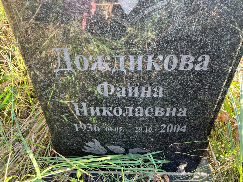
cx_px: 122
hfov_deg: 67.3
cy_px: 91
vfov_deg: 53.1
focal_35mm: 26
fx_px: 183
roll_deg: -7.1
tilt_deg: -34.9
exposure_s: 1/130
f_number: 1.5
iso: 64
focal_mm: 5.7
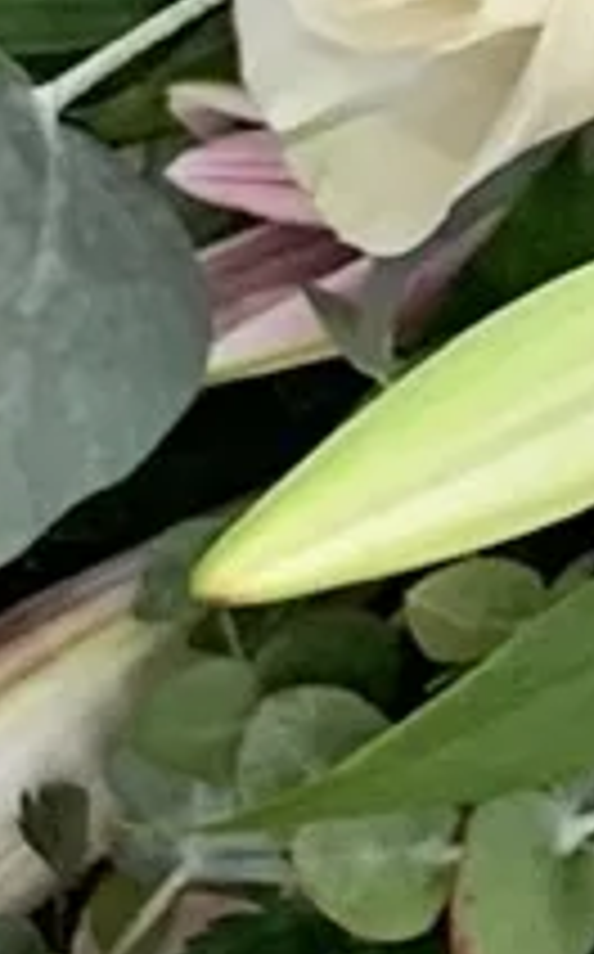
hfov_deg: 4.4
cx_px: 3195
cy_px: -544
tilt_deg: -38.7
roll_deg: +0.5
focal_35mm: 250
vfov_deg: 8.2
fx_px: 6493
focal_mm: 4.25
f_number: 1.8
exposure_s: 1/100
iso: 80
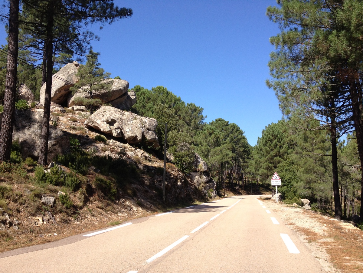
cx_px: 182
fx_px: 367
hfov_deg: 52.6
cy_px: 136
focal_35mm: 35
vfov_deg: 40.7
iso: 64
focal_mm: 4.28
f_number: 2.4
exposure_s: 1/1022
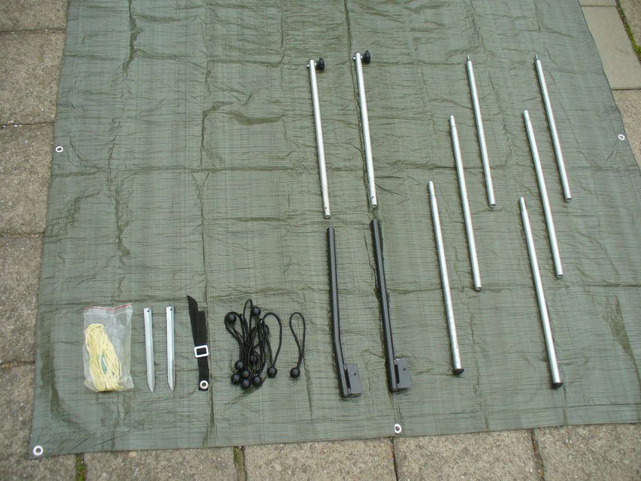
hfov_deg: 50.1
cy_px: 240
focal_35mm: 37
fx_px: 685
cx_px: 320
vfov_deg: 38.7
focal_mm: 6.1
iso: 80
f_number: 2.8
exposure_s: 1/500
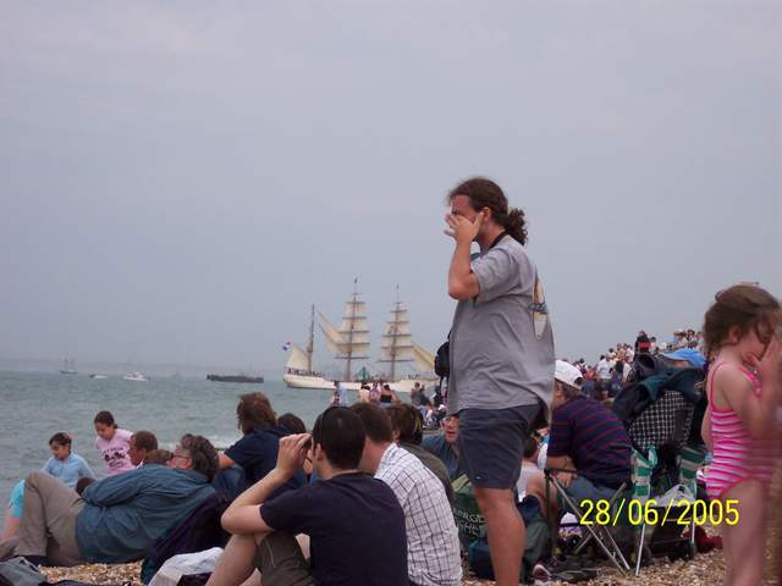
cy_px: 293
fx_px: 2575
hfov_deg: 17.3
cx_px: 391
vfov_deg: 13.0
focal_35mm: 114
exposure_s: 1/90
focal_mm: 24
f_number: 4.8
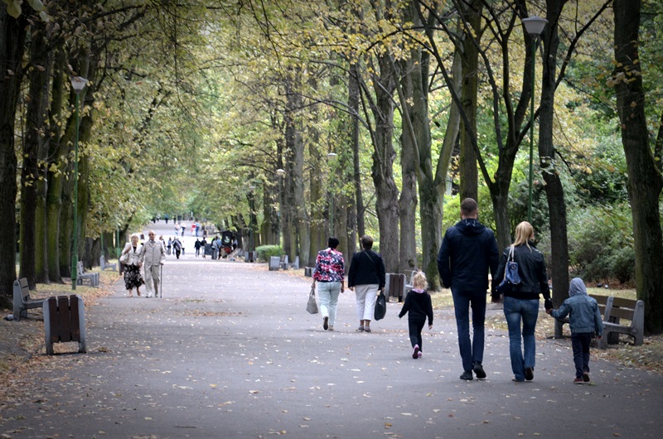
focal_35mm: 120
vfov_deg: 11.4
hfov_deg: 17.1
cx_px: 332
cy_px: 220
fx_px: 2206
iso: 400
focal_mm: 80
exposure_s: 1/100
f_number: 5.3
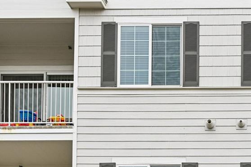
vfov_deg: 15.4
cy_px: 188
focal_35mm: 86
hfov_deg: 23.4
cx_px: 194
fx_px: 600
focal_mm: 30
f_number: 8
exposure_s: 1/50
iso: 64
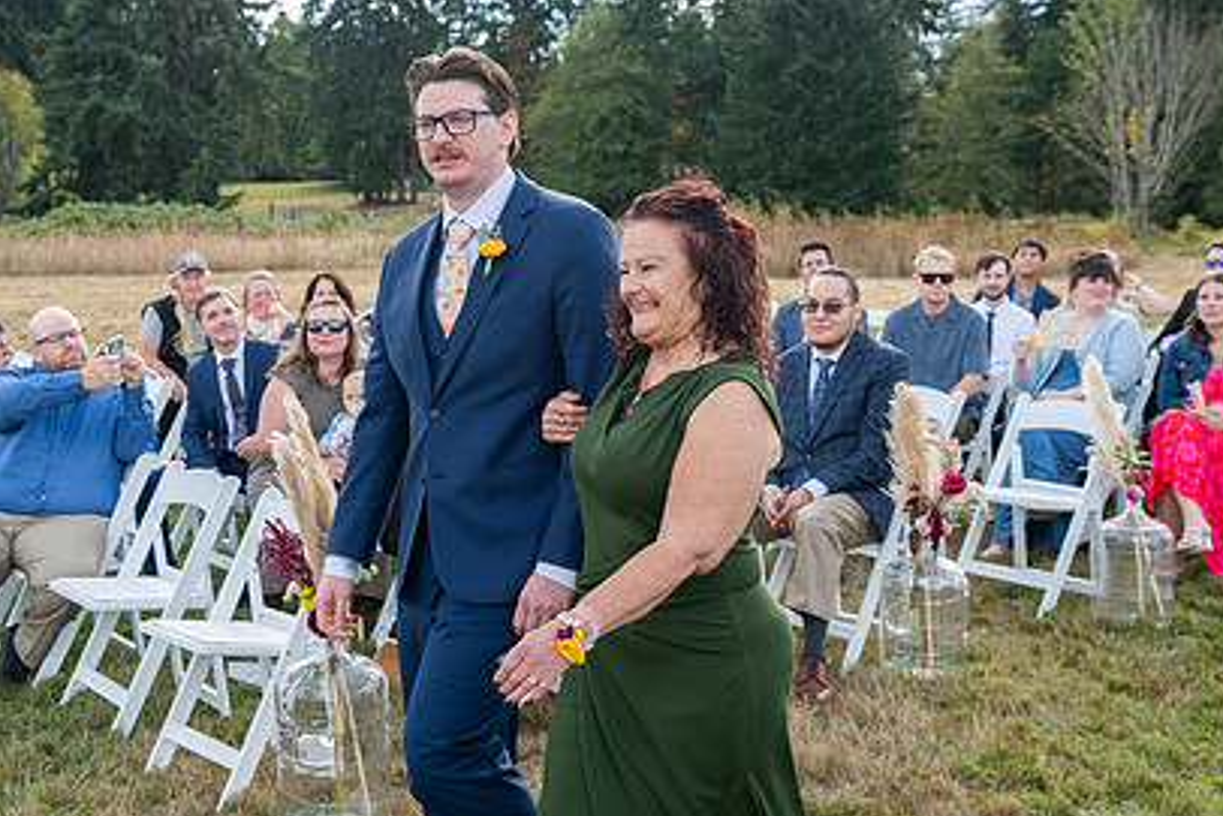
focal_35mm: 50
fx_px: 1699
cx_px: 533
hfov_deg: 39.5
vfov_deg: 27.0
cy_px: 435
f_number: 4.5
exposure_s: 1/640
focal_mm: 35
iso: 400
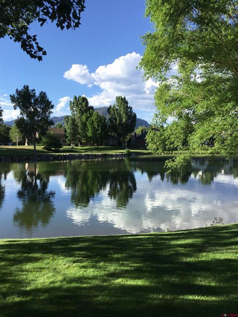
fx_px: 284
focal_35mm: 31
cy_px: 158
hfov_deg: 45.4
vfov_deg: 58.4
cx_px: 119
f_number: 2.4
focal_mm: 3.3
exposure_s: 1/691
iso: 25
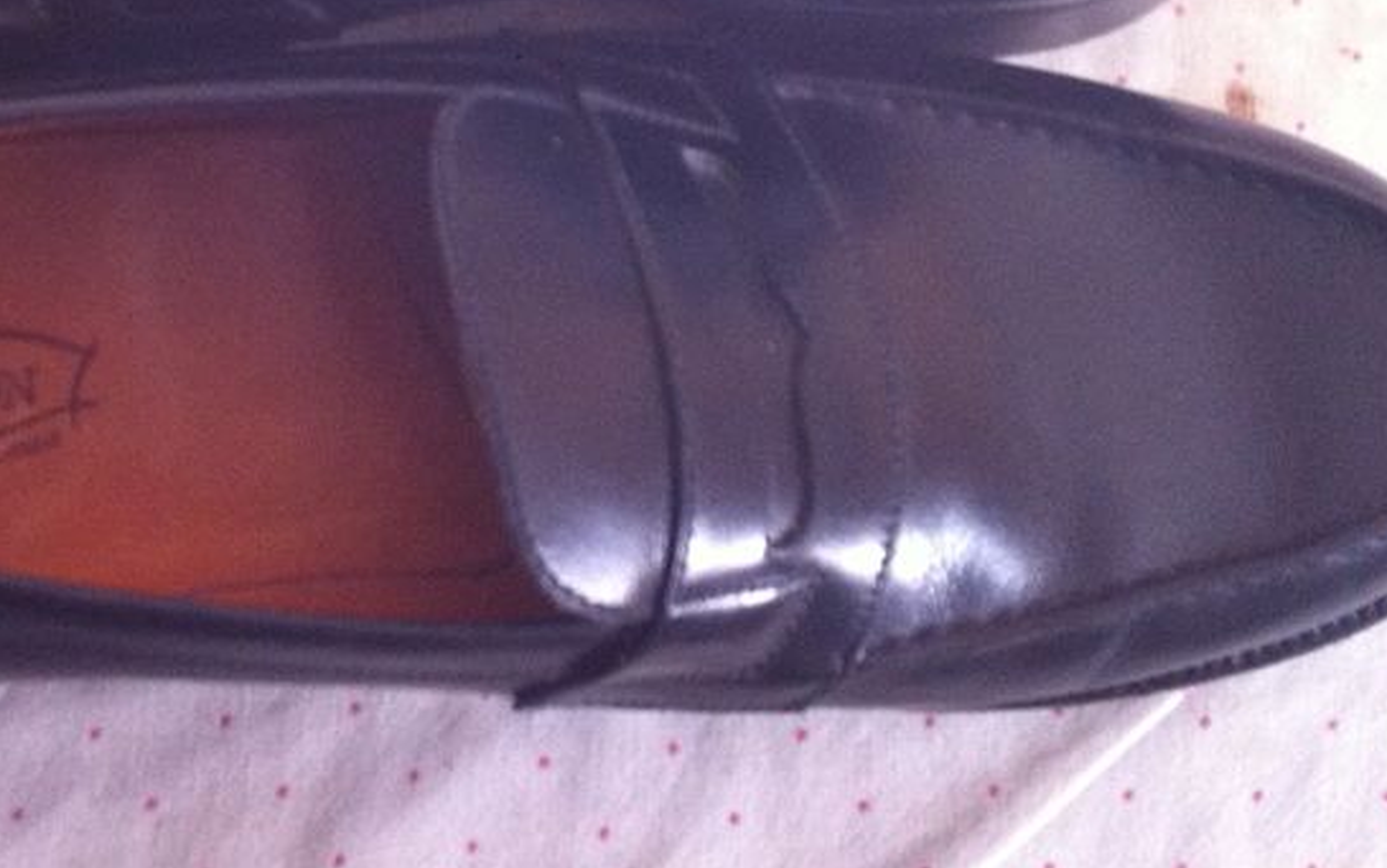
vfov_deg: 18.9
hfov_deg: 30.0
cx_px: 489
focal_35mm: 68
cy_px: 154
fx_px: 2571
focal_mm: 3.85
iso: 320
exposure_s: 1/15
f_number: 2.8
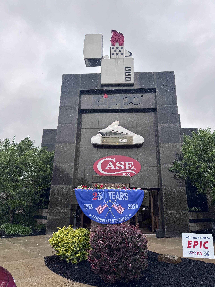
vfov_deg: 71.6
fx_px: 199
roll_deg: -1.9
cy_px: 144
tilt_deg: +19.1
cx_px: 108
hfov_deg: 56.8
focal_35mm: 24
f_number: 1.78
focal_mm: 6.76
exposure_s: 1/495
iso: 80
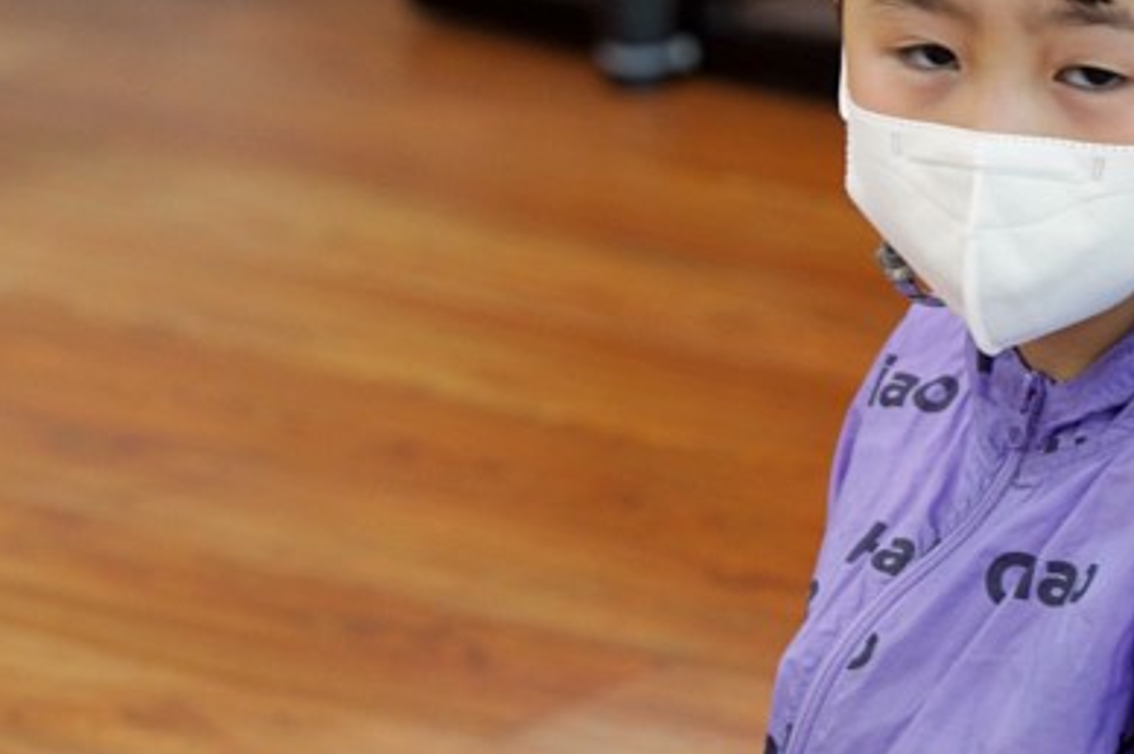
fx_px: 8844
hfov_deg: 7.3
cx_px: 1002
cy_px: 491
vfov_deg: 4.9
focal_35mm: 281
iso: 1250
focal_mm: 121
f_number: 4
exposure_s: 1/160
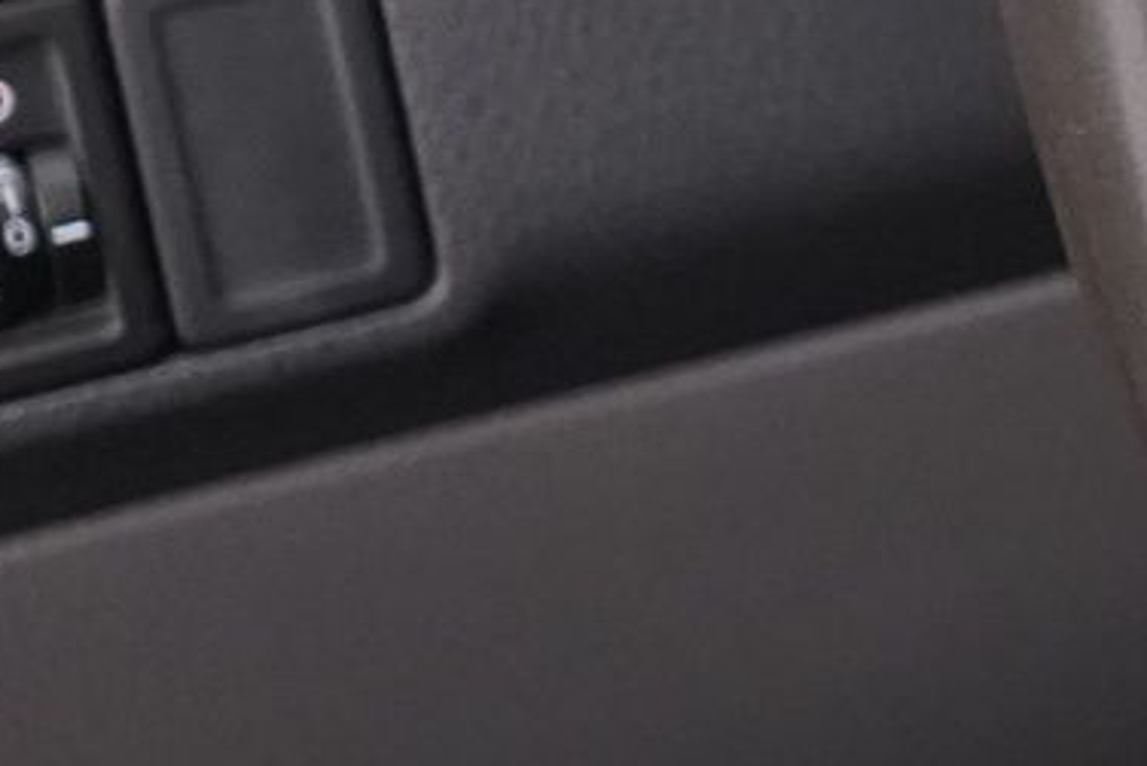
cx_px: 3060
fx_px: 6566
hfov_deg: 8.7
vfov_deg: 6.6
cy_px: -301
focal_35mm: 206
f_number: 4
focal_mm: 31
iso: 5000
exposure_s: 1/60
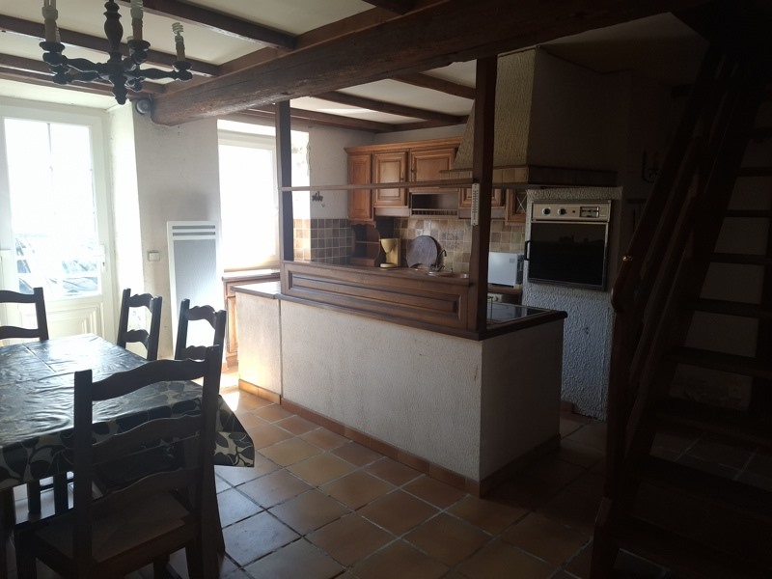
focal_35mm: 23
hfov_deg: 73.9
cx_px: 386
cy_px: 290
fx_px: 513
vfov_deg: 58.9
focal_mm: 5.54
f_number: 1.8
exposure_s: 1/100
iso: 200
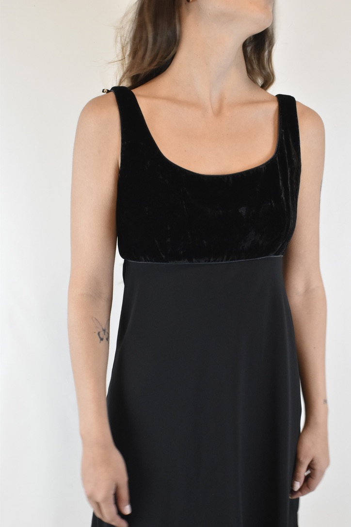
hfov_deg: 33.0
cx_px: 176
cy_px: 264
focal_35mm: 40
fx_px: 592
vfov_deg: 47.9
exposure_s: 1/25
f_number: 16
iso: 1600
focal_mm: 27
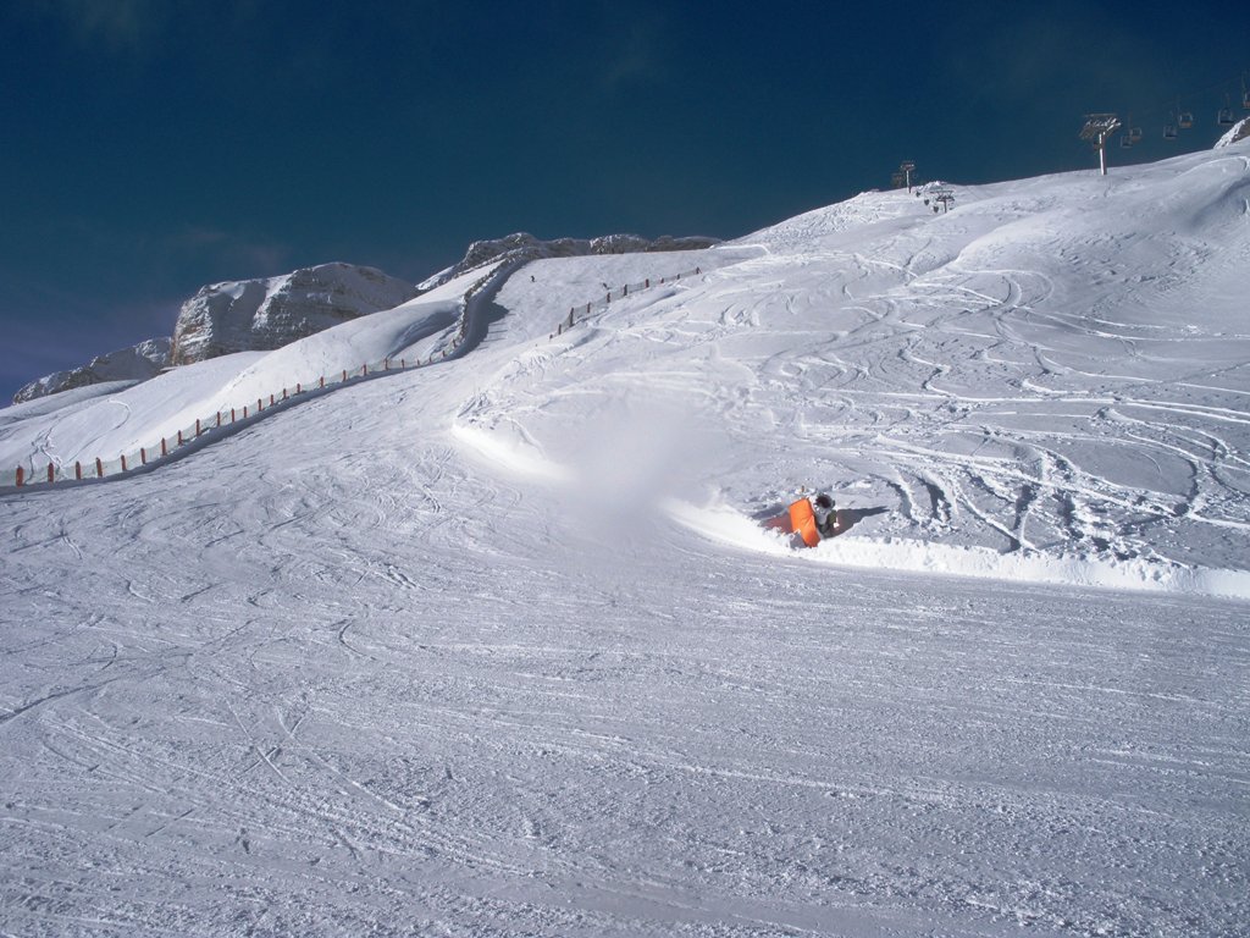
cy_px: 469
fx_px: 1300
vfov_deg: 39.7
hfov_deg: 51.4
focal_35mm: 36
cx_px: 625
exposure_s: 1/639
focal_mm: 6.3
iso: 64
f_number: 5.6
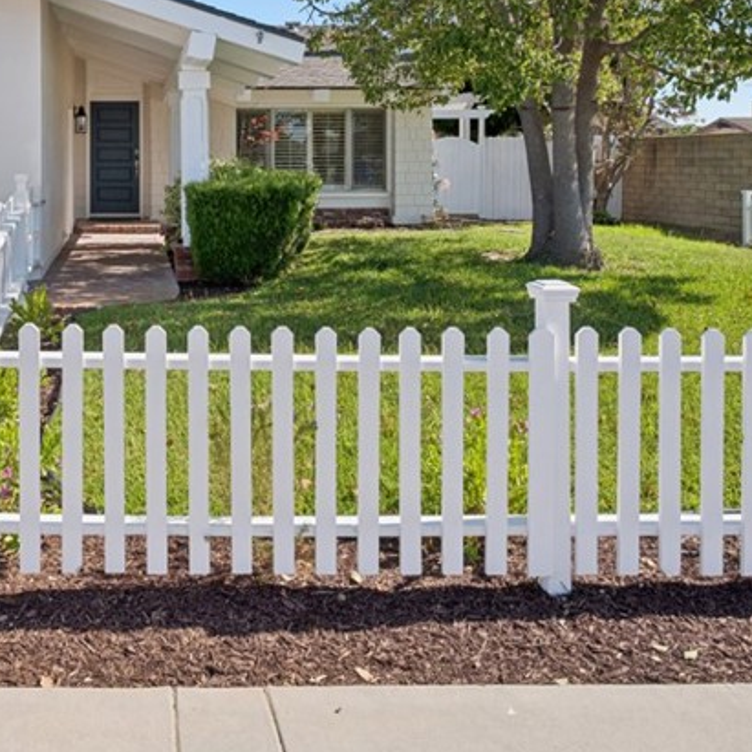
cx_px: 134
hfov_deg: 43.5
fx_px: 885
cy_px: 178
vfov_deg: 44.4
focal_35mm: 36
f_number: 9
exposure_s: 1/160
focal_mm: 17
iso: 80
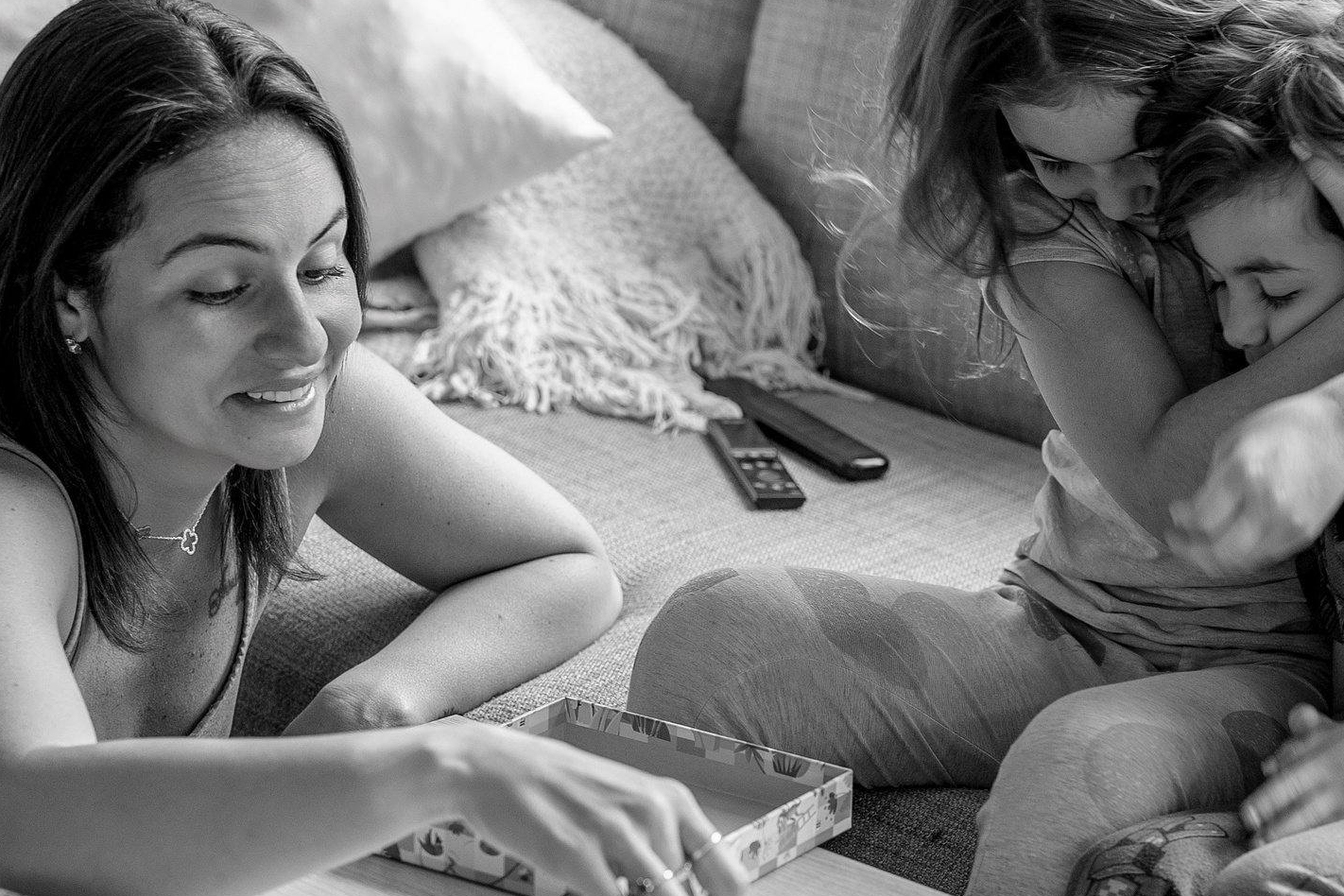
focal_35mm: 63
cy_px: 566
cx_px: 647
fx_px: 2352
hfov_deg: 31.9
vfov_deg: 21.5
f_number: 1.8
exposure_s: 1/100
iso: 250
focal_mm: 35
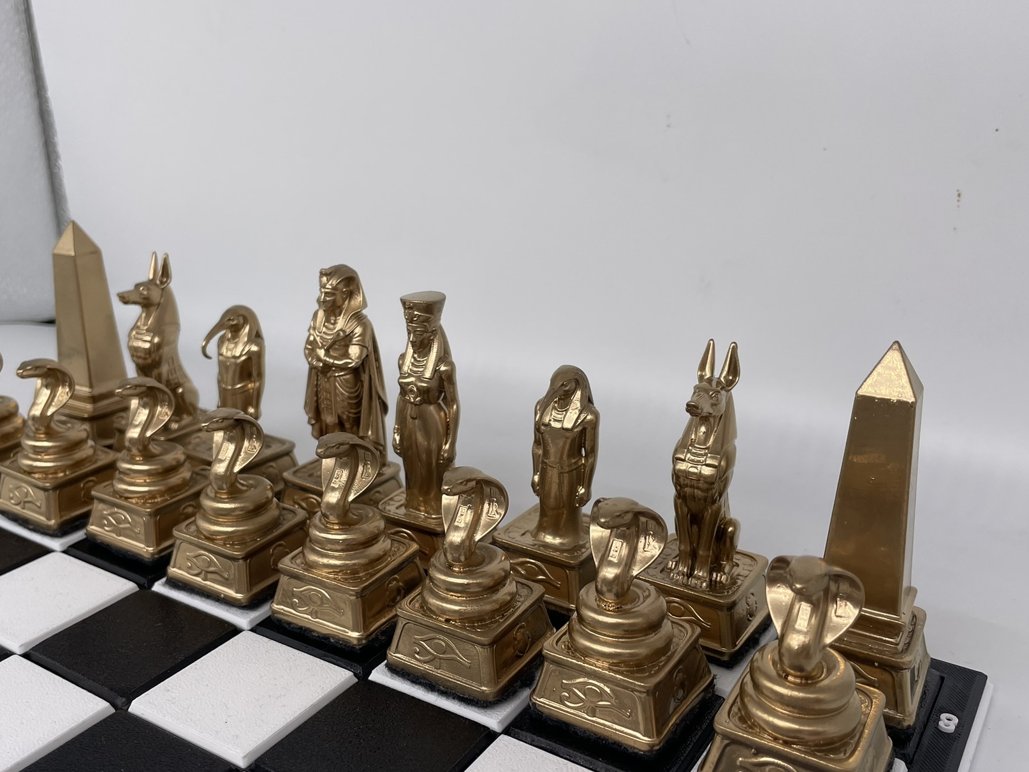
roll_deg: -0.7
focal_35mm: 33
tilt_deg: -19.0
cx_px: 476
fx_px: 981
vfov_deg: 42.9
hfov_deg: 55.3
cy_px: 408
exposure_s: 1/1082
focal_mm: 4.2
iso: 32
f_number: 1.6
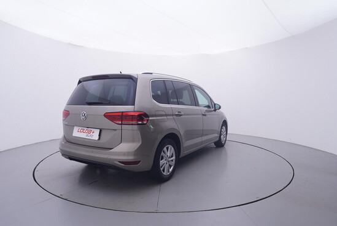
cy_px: 113
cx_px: 168
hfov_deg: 77.3
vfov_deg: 56.2
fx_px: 211
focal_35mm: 22
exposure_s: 1/80
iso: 200
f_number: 5
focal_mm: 15
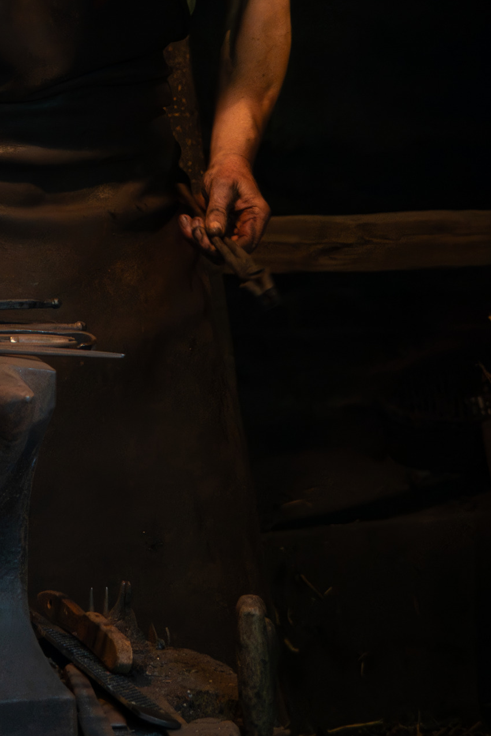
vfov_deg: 14.4
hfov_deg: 9.7
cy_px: 98
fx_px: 2885
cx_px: 47
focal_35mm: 141
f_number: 2.8
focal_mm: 39.1
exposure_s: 1/100
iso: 1600
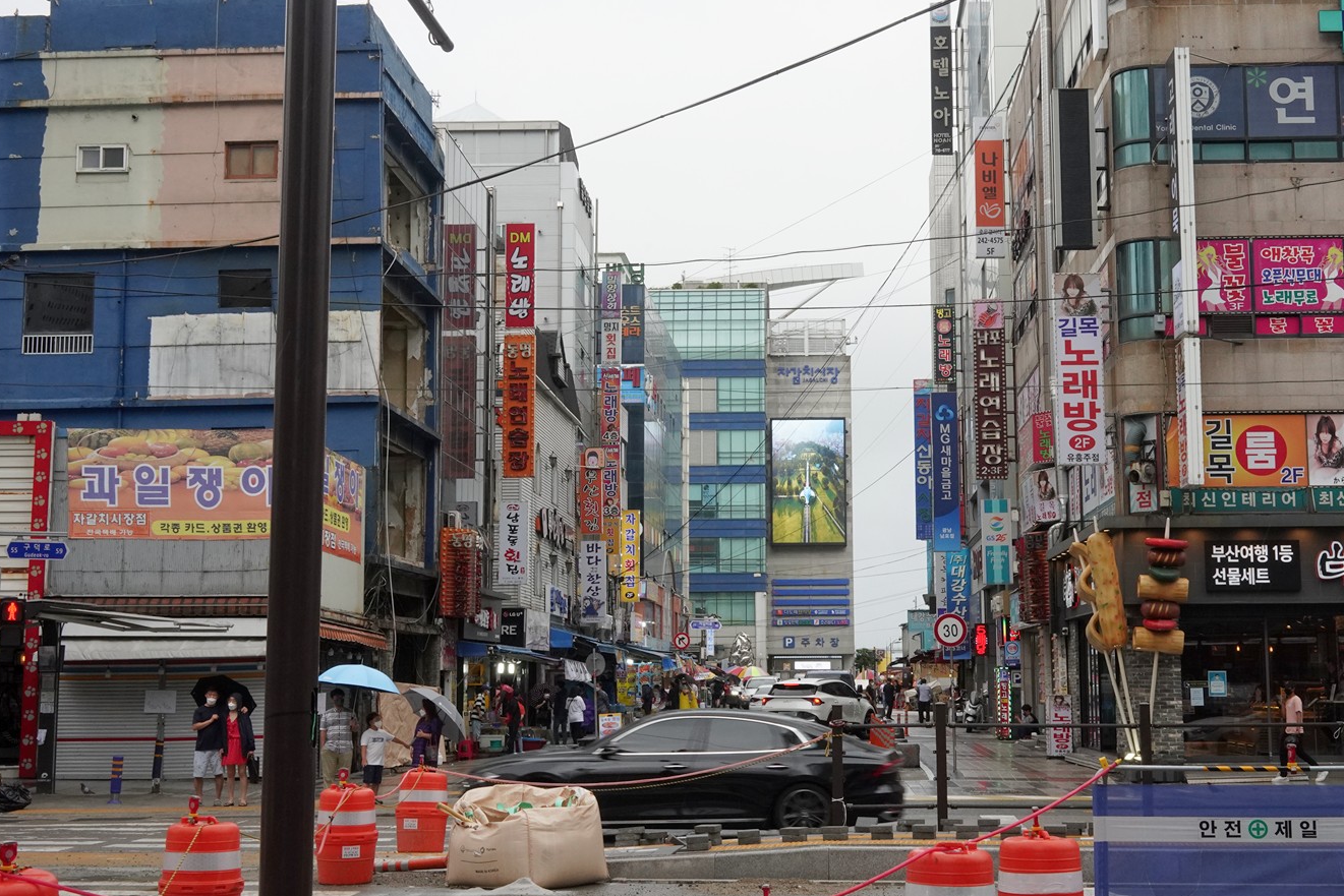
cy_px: 361
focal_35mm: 53
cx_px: 766
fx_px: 1979
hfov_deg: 37.4
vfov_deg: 25.5
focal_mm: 35
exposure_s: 1/125
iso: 1600
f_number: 18
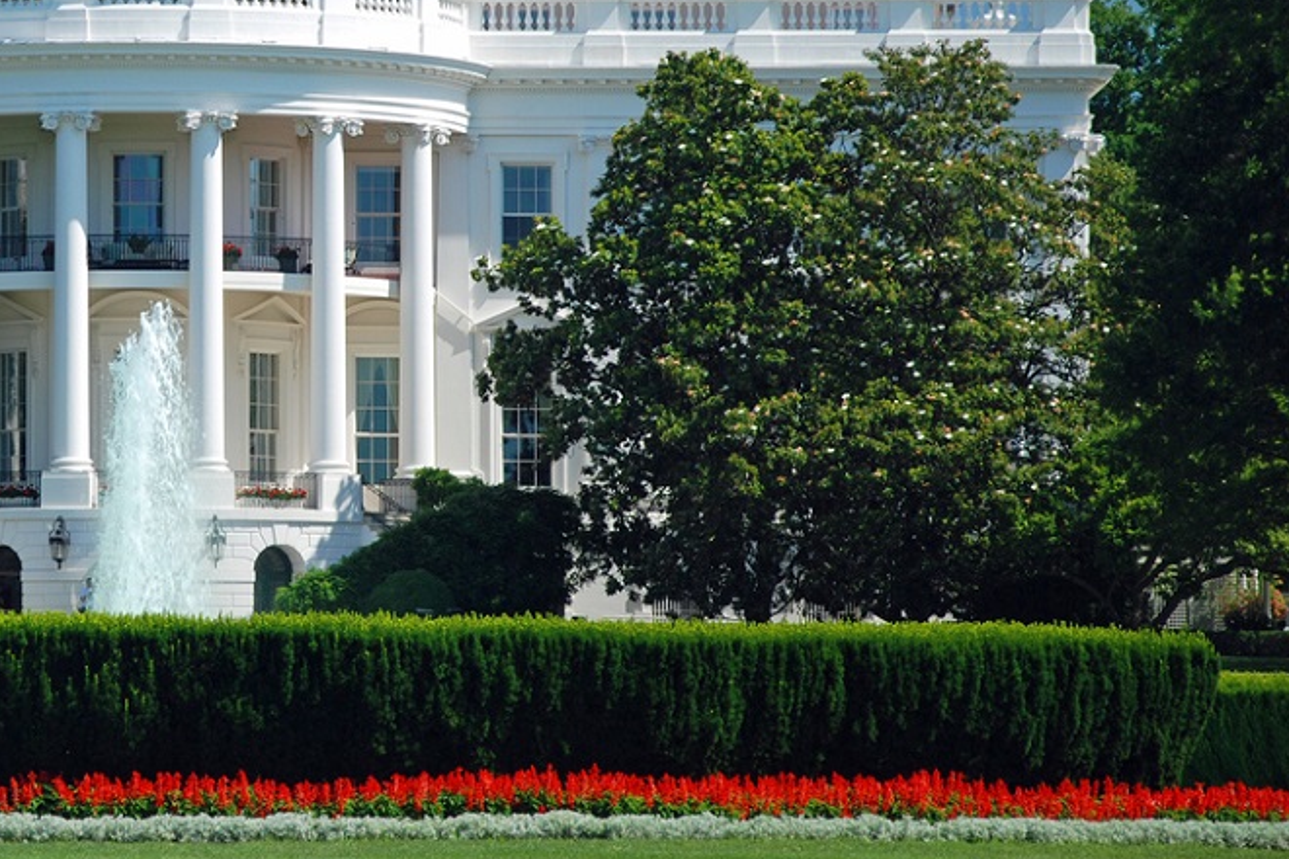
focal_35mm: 251
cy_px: 240
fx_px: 8986
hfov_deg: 8.2
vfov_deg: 5.5
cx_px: 125
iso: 100
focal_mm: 92
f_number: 5.6
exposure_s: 1/125
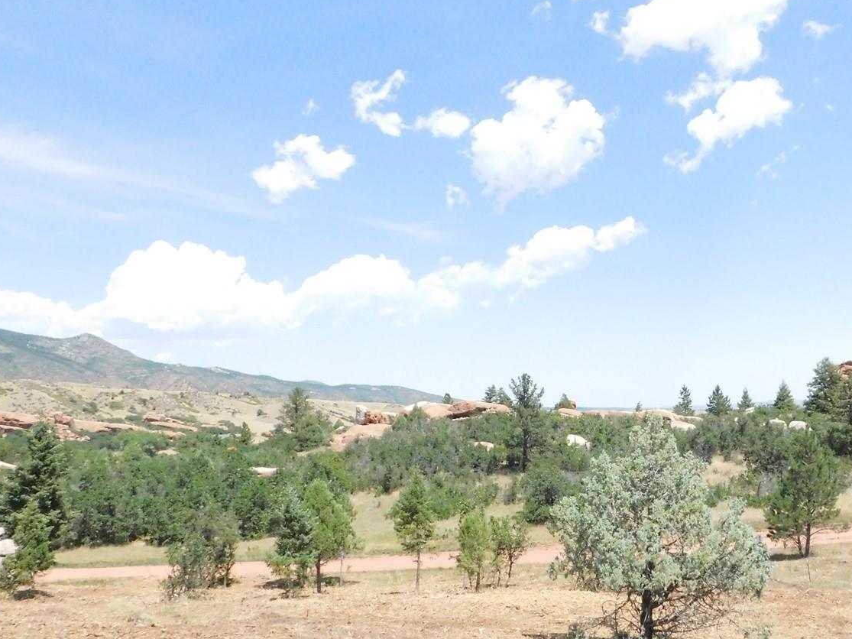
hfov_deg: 54.3
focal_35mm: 33
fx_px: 812
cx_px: 565
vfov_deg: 42.8
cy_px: 365
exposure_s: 1/1500
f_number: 6
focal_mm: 4
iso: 800
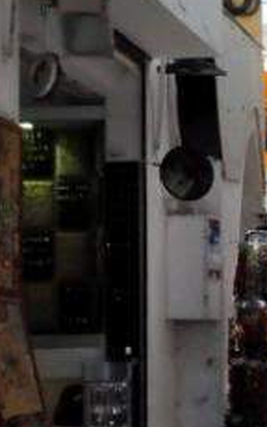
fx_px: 1895
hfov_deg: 8.0
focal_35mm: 163
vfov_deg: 12.8
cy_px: 310
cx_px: 319
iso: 3200
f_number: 14
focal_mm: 24
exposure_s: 1/800
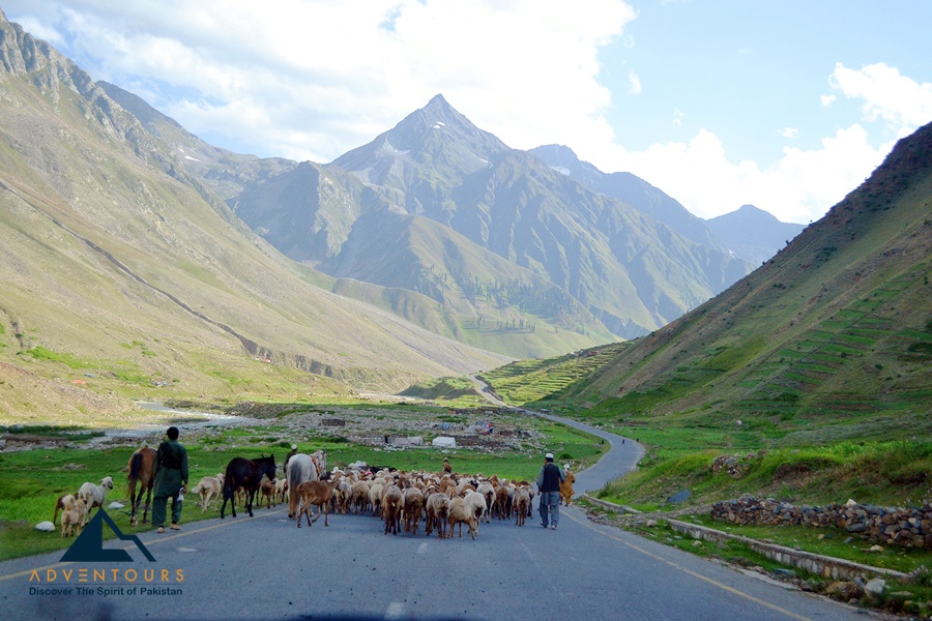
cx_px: 466
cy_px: 310
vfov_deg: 34.2
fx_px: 1010
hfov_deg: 49.6
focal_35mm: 39
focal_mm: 26
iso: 400
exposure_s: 1/1000
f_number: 5
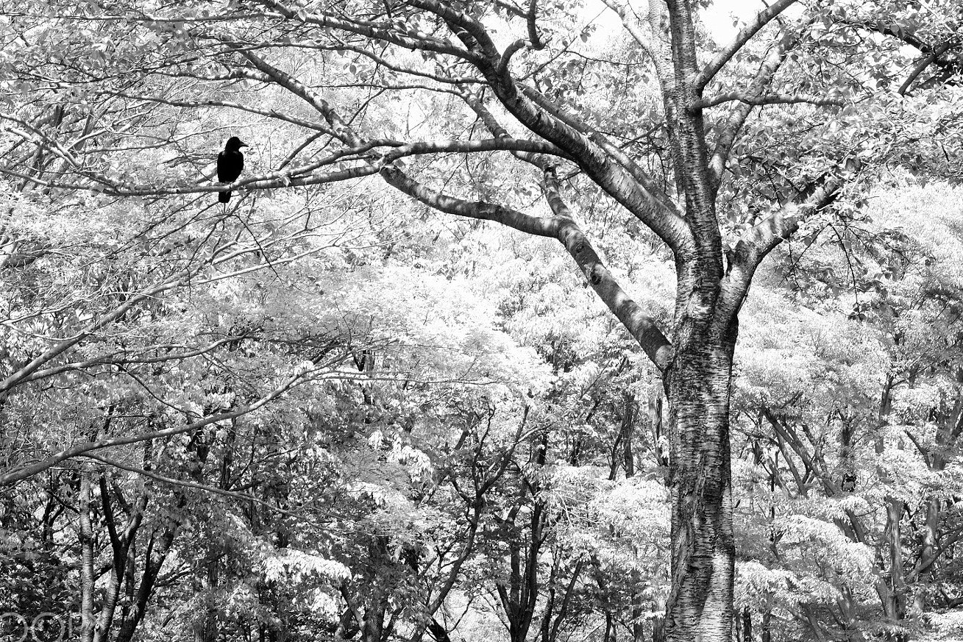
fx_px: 2943
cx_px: 511
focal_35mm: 110
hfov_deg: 18.6
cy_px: 334
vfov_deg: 12.5
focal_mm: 60
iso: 800
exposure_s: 1/200
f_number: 10
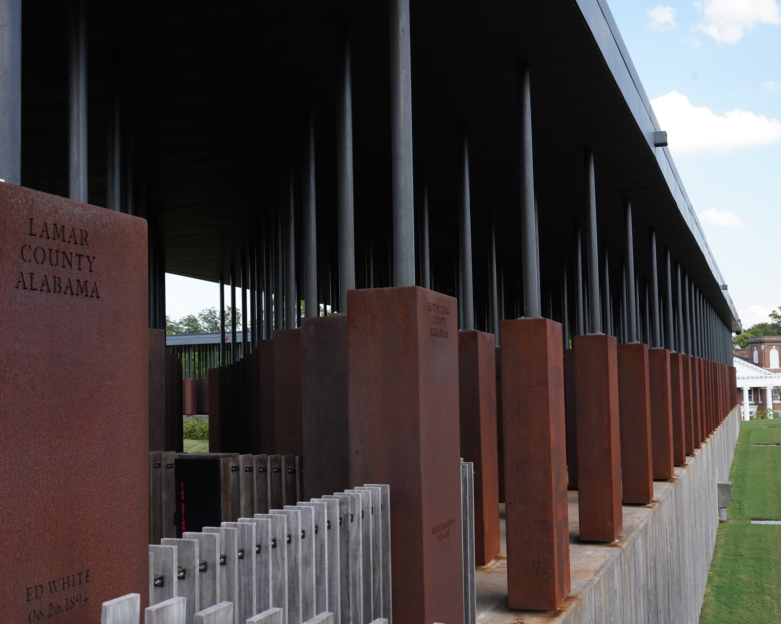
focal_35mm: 44
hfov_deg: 42.0
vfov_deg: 34.1
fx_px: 1017
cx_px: 383
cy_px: 312
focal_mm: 39
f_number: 10
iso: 800
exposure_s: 1/100
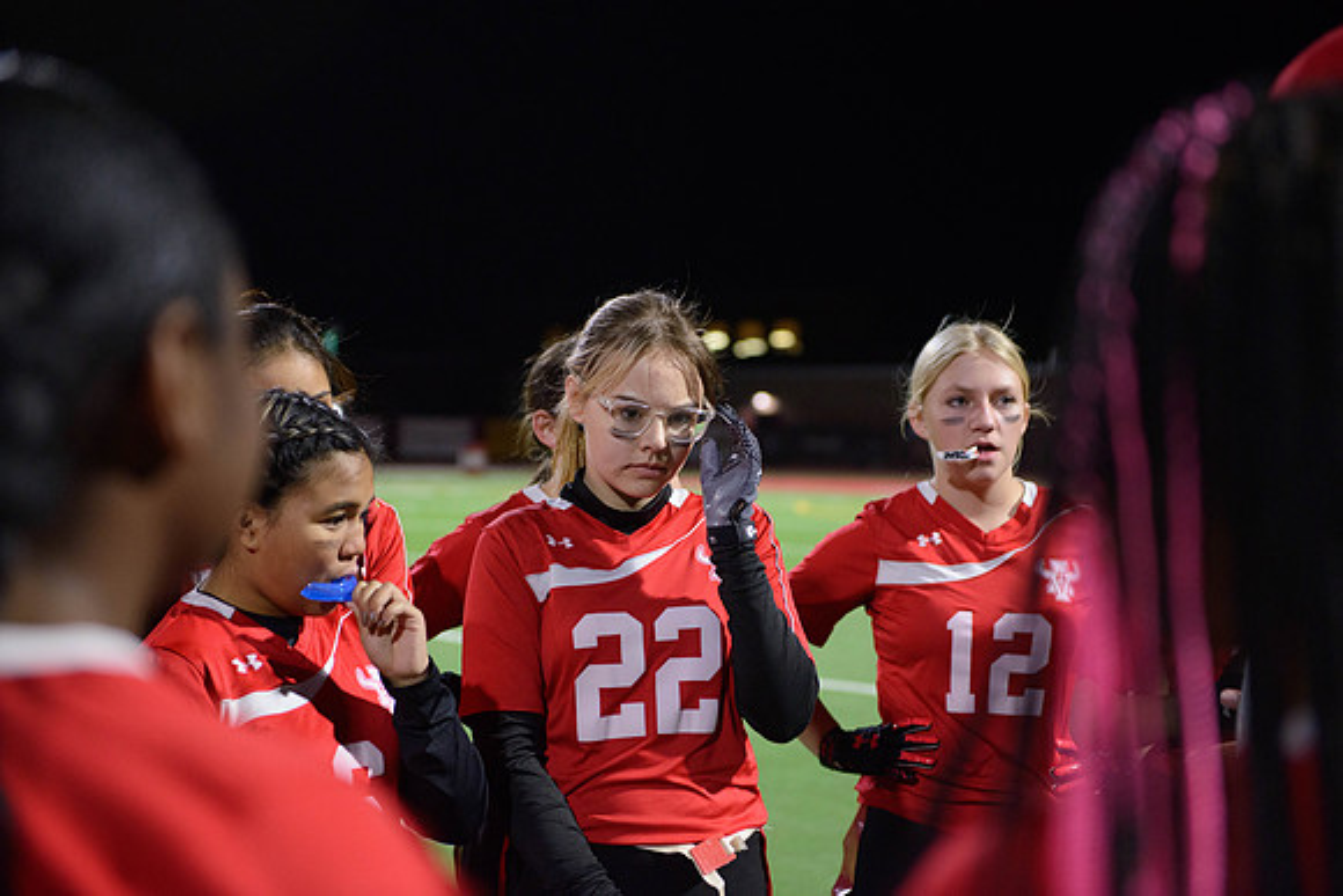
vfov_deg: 19.5
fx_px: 2612
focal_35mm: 70
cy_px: 448
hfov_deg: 28.8
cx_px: 672
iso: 3200
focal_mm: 70
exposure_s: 1/320
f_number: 2.8
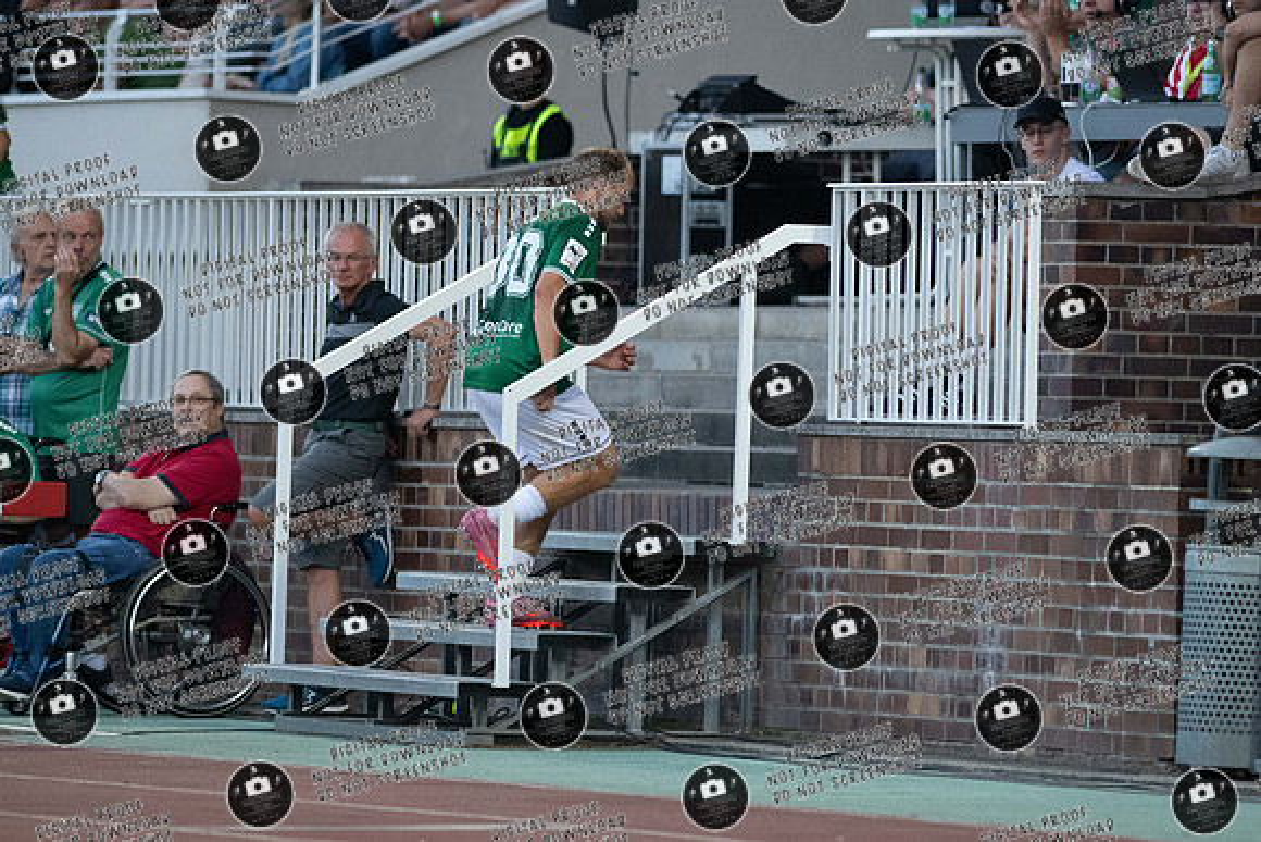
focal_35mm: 409
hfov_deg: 5.0
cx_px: 759
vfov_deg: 3.4
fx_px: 14327
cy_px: 338
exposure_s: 1/1600
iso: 4000
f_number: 3.2
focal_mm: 300
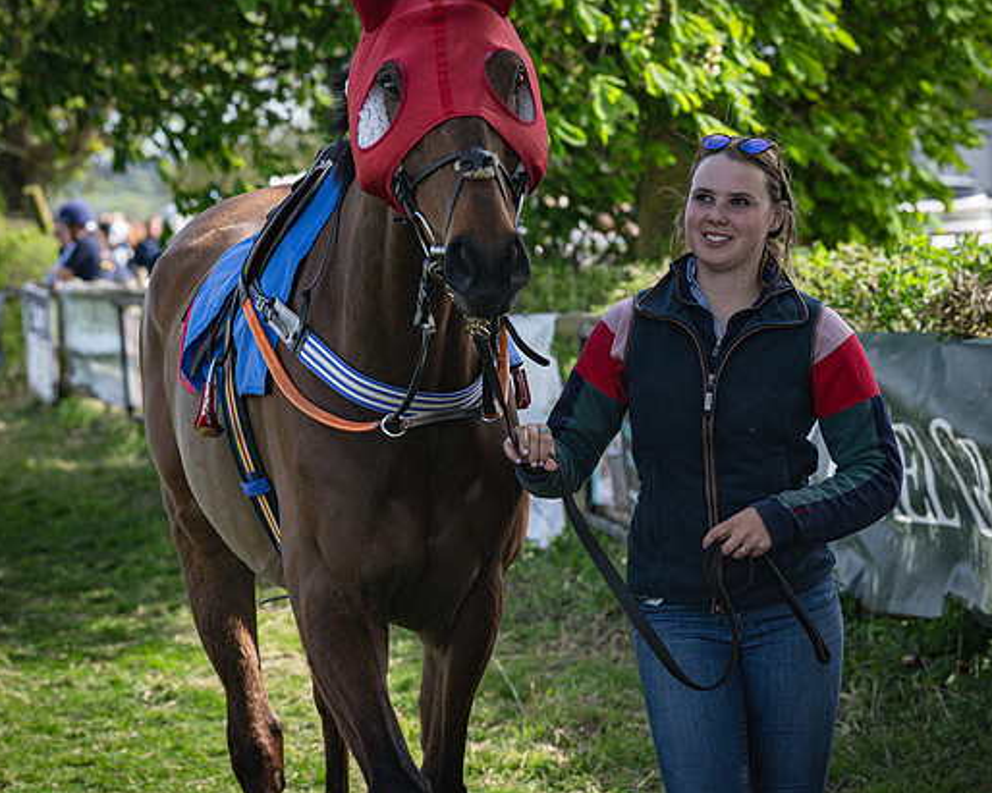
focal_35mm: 147
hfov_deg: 13.1
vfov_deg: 10.5
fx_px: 4315
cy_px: 349
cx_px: 407
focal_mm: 98
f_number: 5
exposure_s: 1/1250
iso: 400
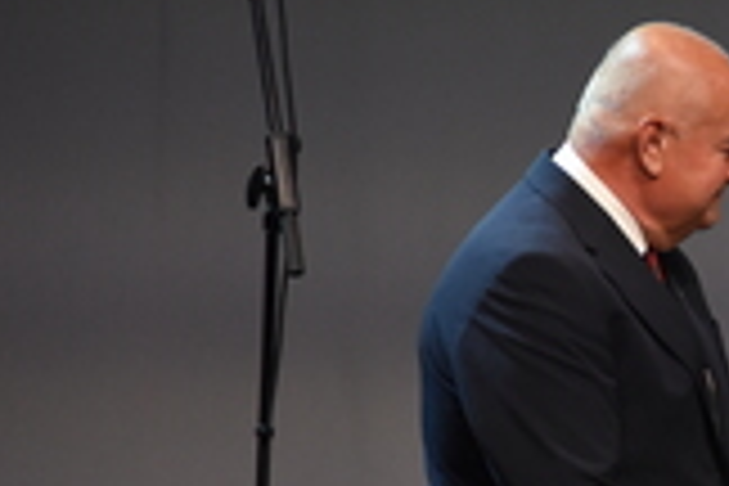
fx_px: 11278
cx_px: 1004
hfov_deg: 3.7
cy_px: 387
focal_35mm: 557
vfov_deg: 2.5
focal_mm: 200
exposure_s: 1/640
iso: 4000
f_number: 3.2
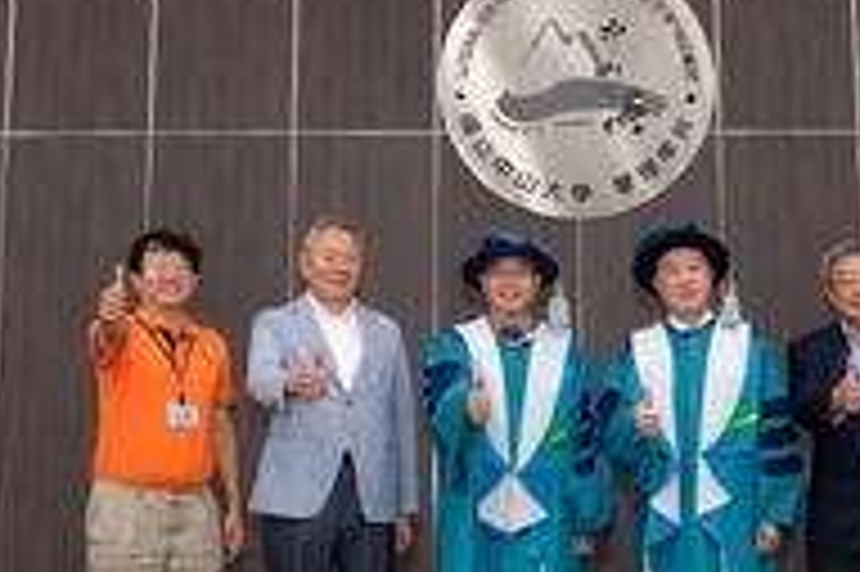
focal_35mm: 65
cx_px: 599
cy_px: 281
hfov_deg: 30.7
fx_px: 1551
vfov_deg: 20.9
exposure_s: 1/125
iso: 1600
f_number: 3.2
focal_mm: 20.6
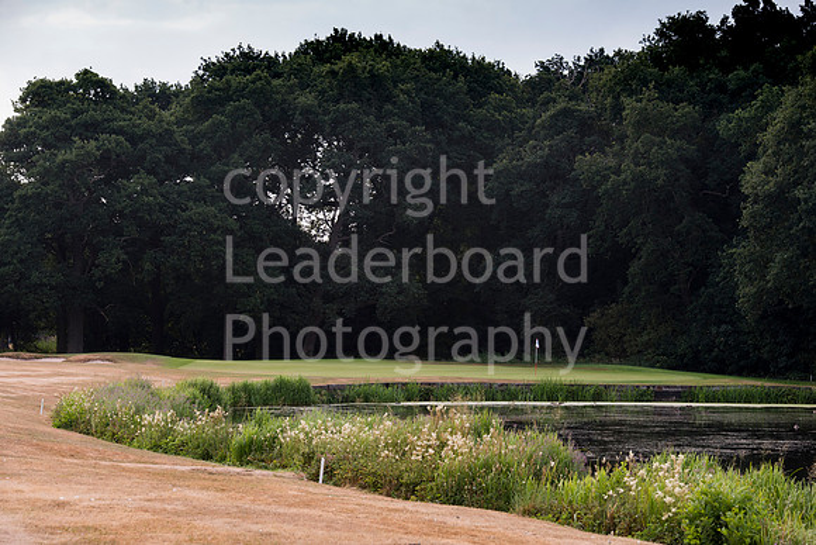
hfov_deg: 19.5
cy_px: 272
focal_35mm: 105
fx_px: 2380
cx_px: 408
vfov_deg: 13.0
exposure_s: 1/200
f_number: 6.3
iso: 400
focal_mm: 105
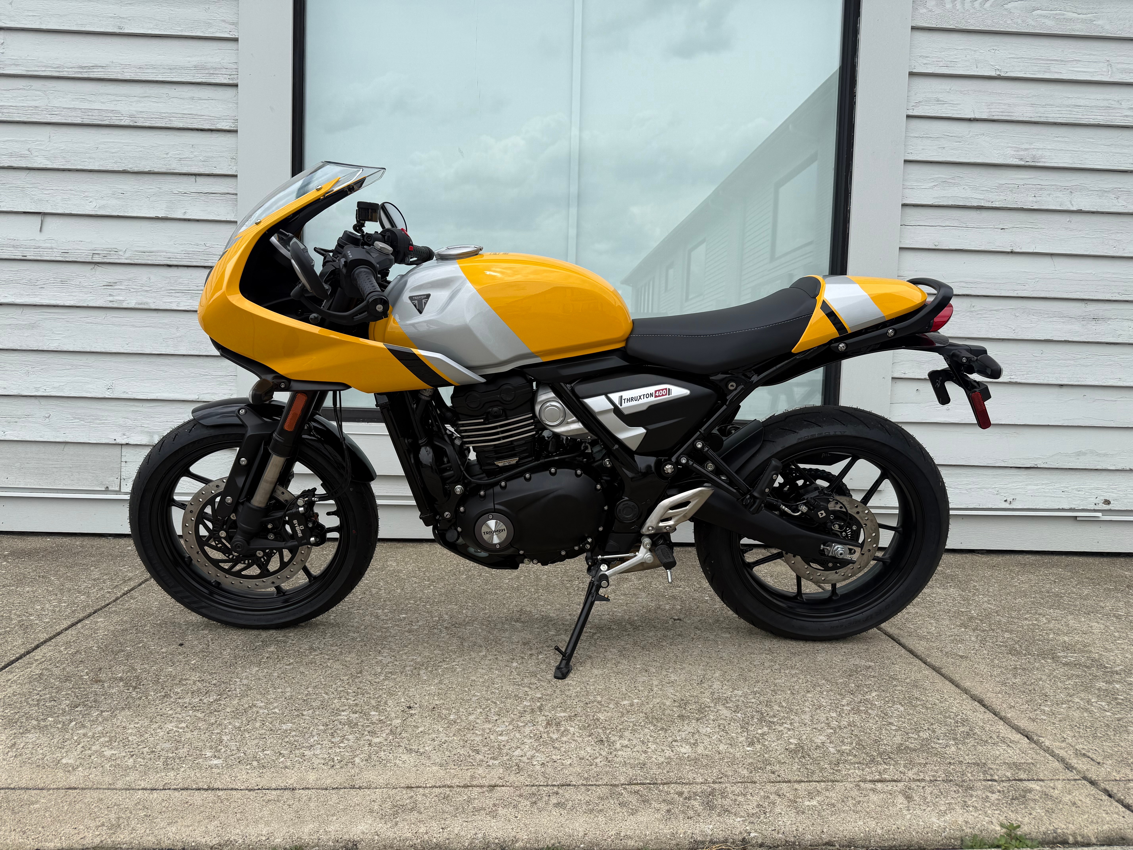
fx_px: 786
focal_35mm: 24
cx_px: 566
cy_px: 425
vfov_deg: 56.8
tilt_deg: -2.8
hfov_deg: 71.6
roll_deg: -1.8
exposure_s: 1/3953
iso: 80
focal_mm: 6.76
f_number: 1.78
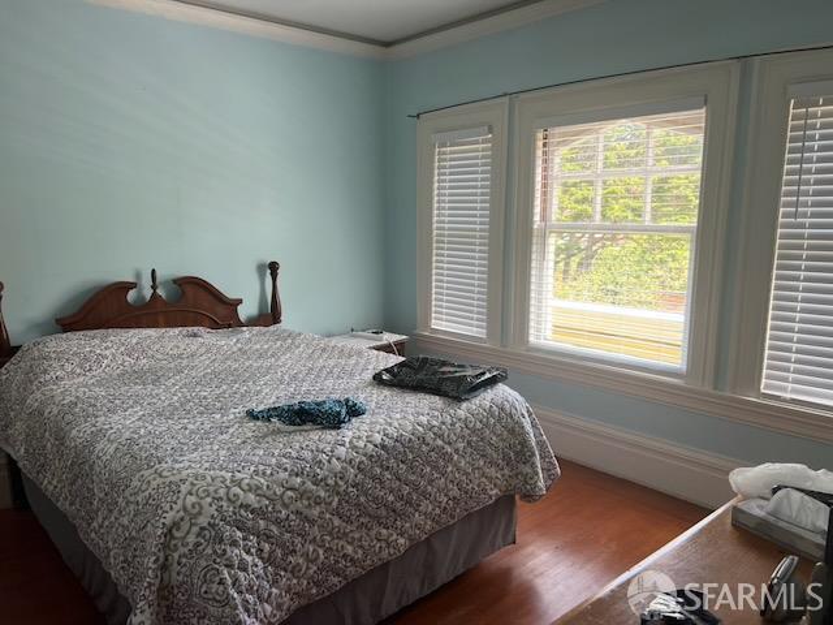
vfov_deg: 53.1
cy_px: 312
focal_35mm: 26
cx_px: 416
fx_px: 626
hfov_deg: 67.3
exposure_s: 1/122
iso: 50
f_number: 1.5
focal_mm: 5.7
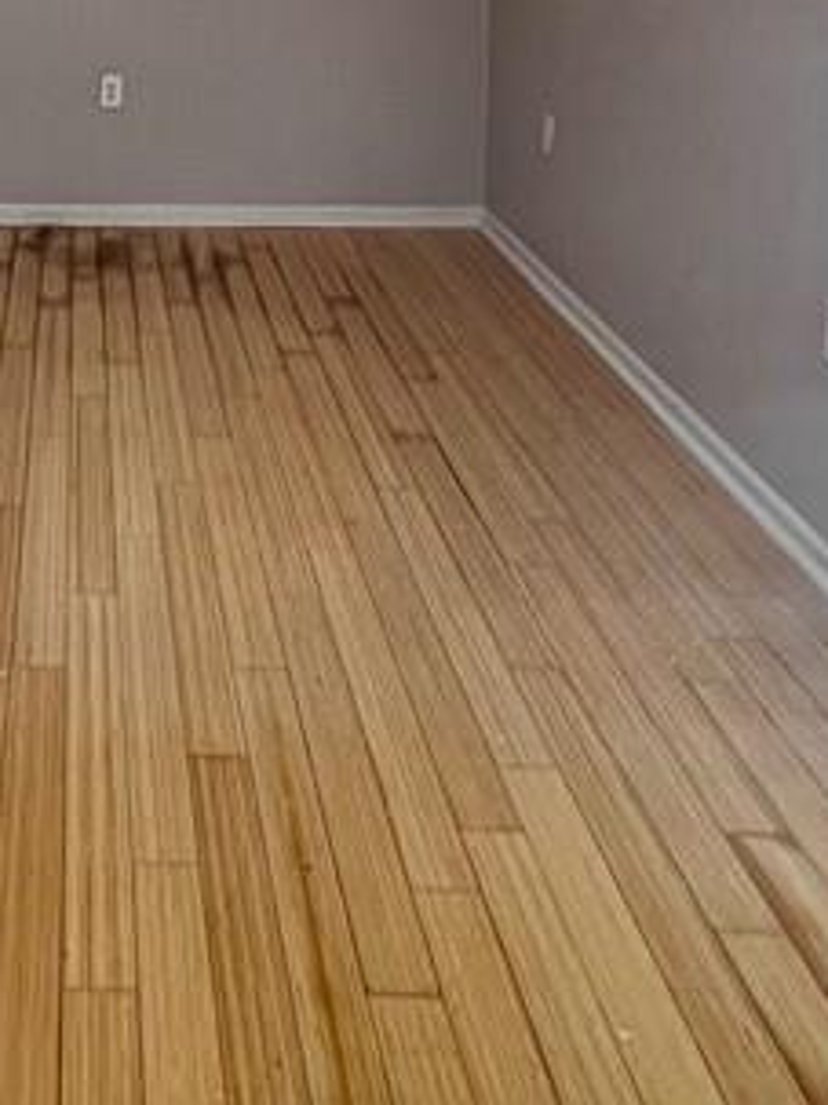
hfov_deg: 30.5
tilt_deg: -4.5
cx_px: 0
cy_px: -58
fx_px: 1404
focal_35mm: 44
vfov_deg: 37.3
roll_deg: +1.4
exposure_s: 1/120
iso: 200
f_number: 1.8
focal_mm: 1.57
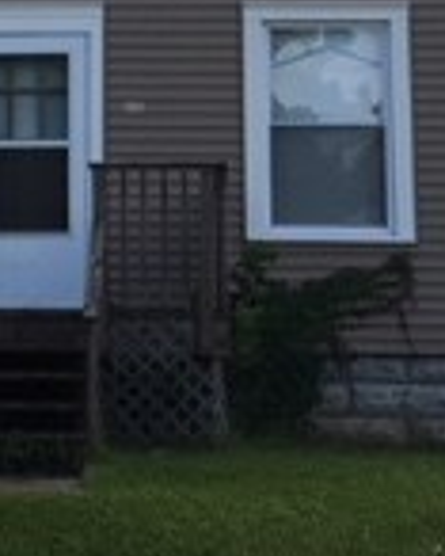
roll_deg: -1.5
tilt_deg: +12.7
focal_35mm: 124
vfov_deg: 15.1
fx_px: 2039
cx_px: -8
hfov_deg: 12.3
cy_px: -53
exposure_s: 1/999
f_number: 2.2
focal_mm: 4.15
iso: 25
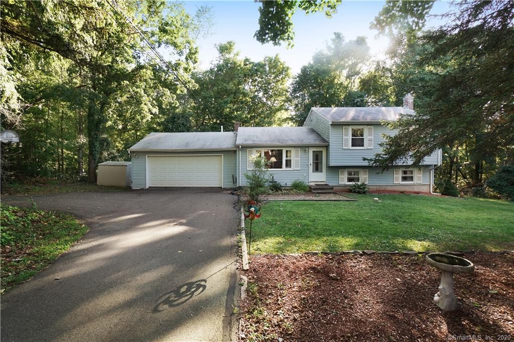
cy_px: 171
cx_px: 257
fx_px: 214
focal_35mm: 15
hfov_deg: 100.4
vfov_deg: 77.3
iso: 320
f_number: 5.6
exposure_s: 1/125
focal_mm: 10
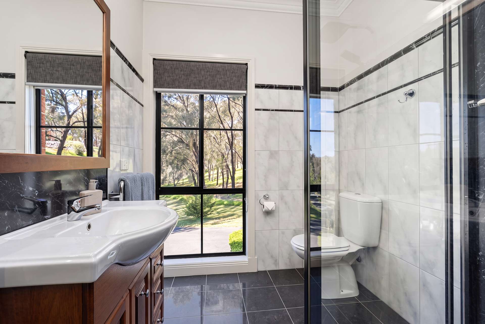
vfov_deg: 73.7
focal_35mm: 16
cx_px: 242
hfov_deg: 96.7
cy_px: 162
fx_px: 216
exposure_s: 1/15
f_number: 7.1
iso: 320
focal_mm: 16
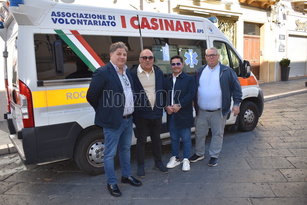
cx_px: 154
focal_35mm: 30
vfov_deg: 43.6
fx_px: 256
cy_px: 102
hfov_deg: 61.9
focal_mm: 20
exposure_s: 1/200
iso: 110
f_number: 5
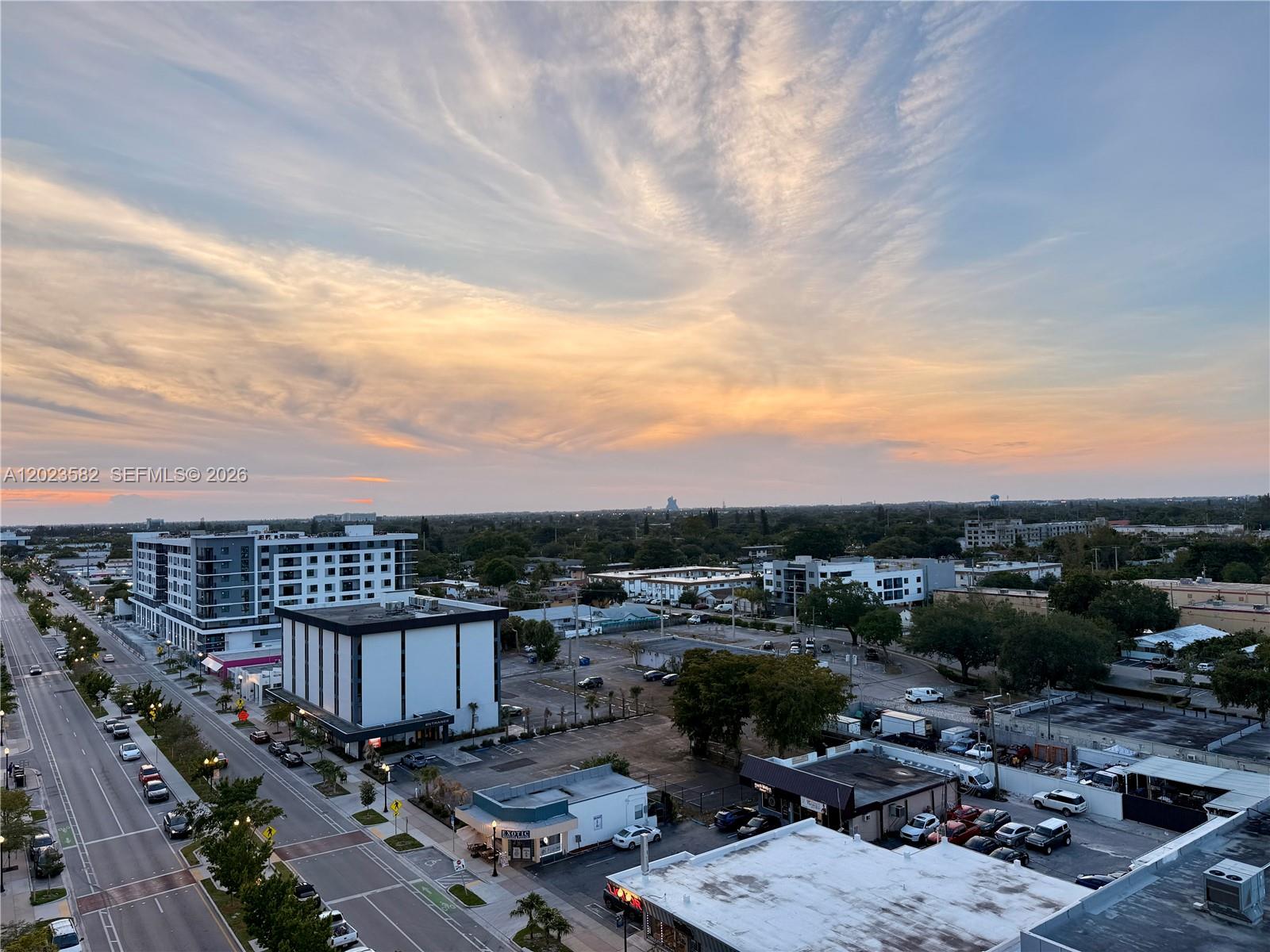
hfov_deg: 71.6
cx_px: 635
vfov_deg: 56.8
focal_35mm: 24
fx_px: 881
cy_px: 476
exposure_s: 1/391
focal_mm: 6.76
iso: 80
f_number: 1.78
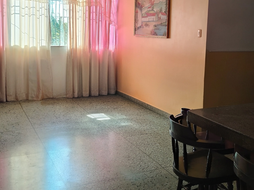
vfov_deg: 34.0
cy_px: 60
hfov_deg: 44.5
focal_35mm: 42
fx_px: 308
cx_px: 157
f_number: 1.75
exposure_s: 1/100
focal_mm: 5.25
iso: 428
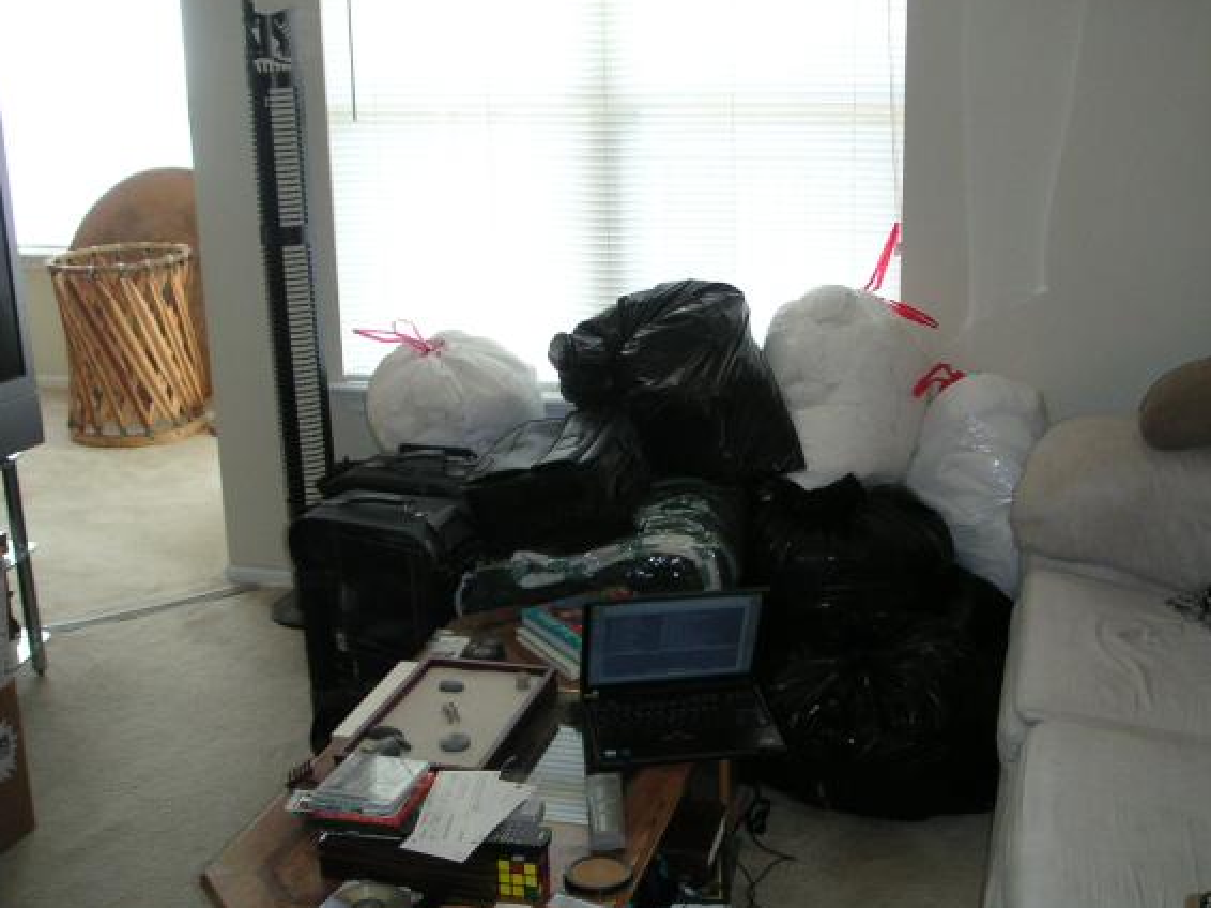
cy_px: 454
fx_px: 1504
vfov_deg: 33.6
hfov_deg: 43.9
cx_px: 633
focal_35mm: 43
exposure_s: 1/45
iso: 160
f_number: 2.8
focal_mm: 6
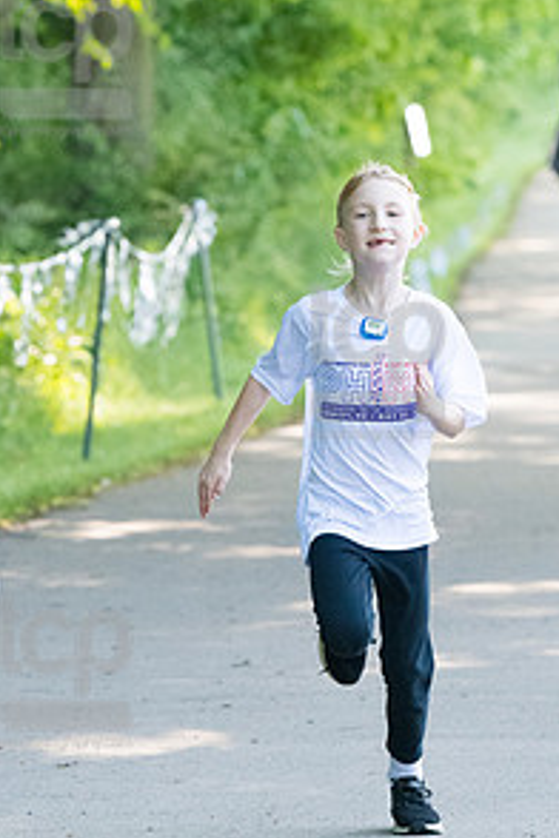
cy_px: 362
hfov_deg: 3.4
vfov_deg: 5.2
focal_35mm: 400
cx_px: 378
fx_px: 9316
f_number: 5.6
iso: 4000
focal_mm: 175
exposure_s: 1/1600
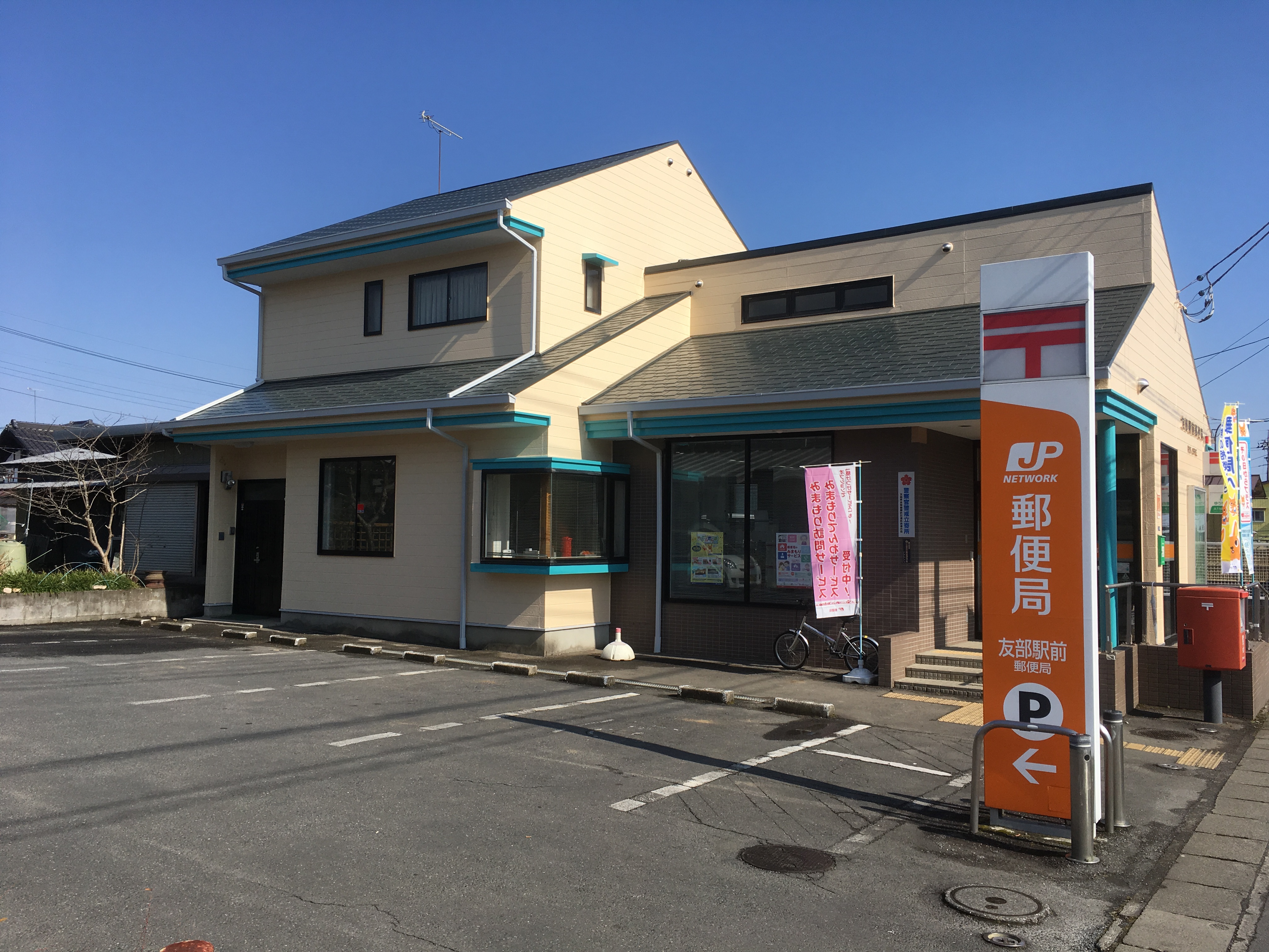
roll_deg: -0.1
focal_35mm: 29
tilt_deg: +2.1
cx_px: 634
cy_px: 476
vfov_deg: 48.2
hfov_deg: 61.7
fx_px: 1063
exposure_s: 1/1672
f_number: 2.2
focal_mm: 4.15
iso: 25
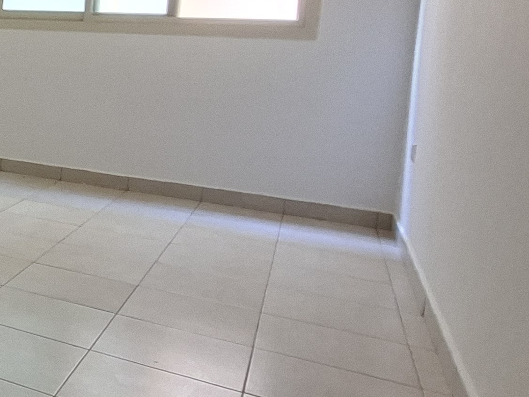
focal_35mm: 46
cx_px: -292
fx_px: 703
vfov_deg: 30.7
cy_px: 79
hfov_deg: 26.9
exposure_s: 1/24
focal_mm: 1.74
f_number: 2.2
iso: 160
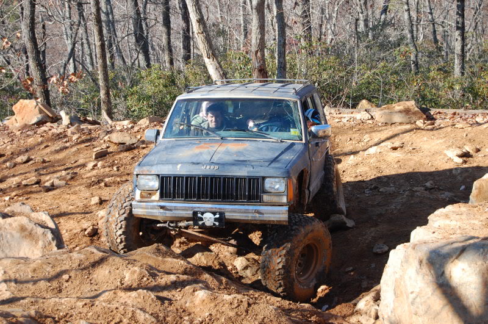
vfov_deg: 16.5
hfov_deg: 24.7
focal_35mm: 82
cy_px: 162
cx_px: 244
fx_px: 1117
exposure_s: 1/400
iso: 400
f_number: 5.6
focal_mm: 55
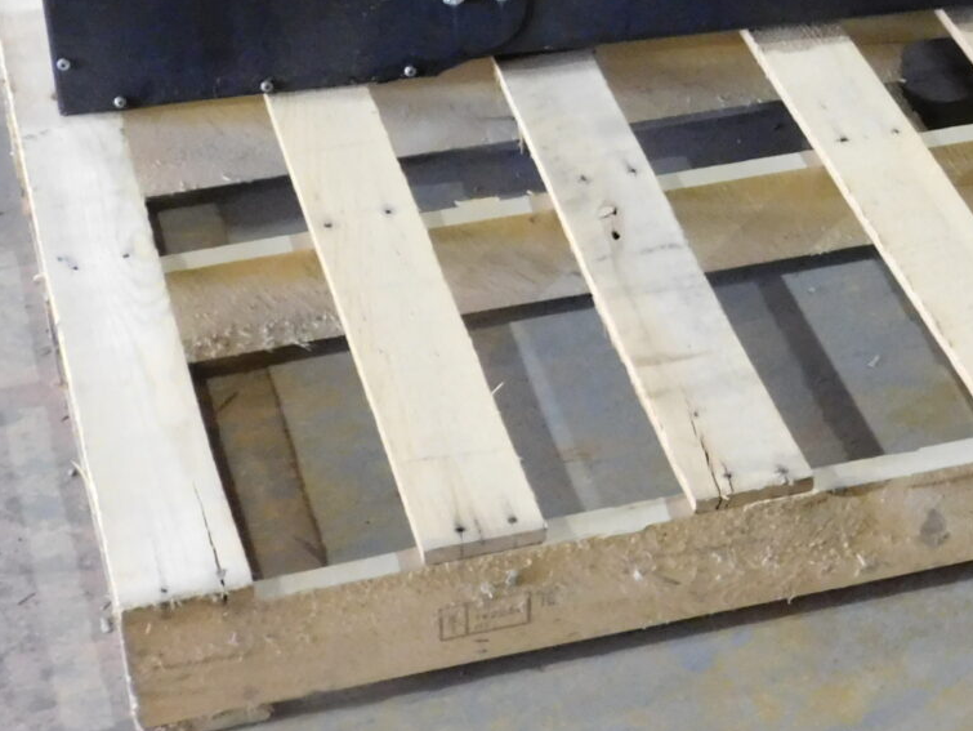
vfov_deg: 12.1
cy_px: 76
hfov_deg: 15.3
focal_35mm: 122
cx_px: 1295
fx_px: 3431
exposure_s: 1/8
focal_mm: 8
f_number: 3.7
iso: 560
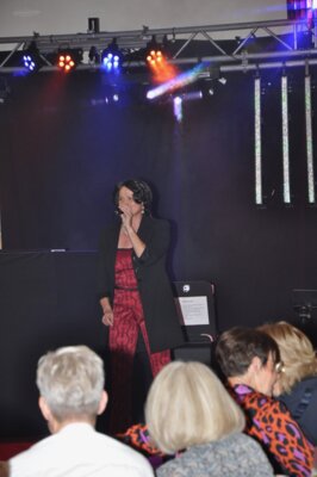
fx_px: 2084
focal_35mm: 158
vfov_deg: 13.1
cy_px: 238
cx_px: 158
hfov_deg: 8.7
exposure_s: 1/60
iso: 800
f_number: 5.6
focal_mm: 105
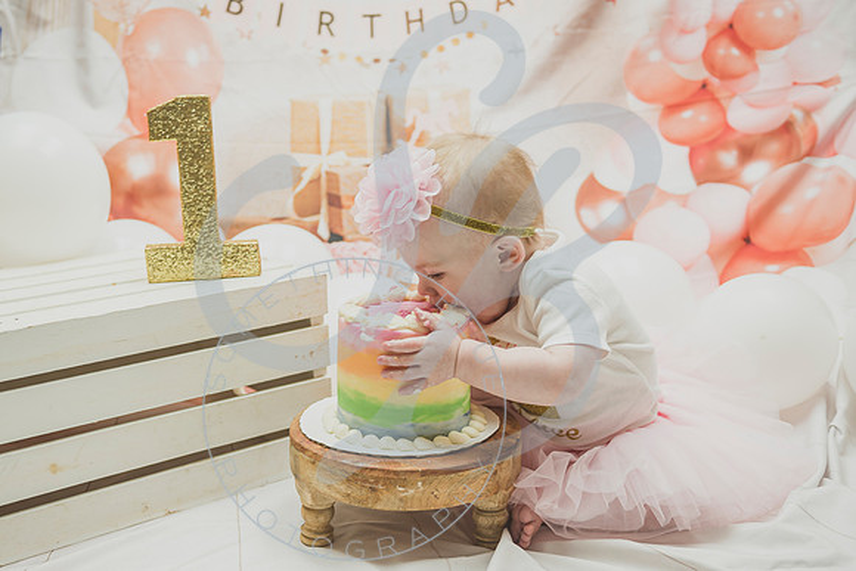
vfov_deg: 30.1
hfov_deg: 43.8
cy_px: 326
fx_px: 1060
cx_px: 354
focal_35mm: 45
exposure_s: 1/125
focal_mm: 34
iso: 200
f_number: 2.8
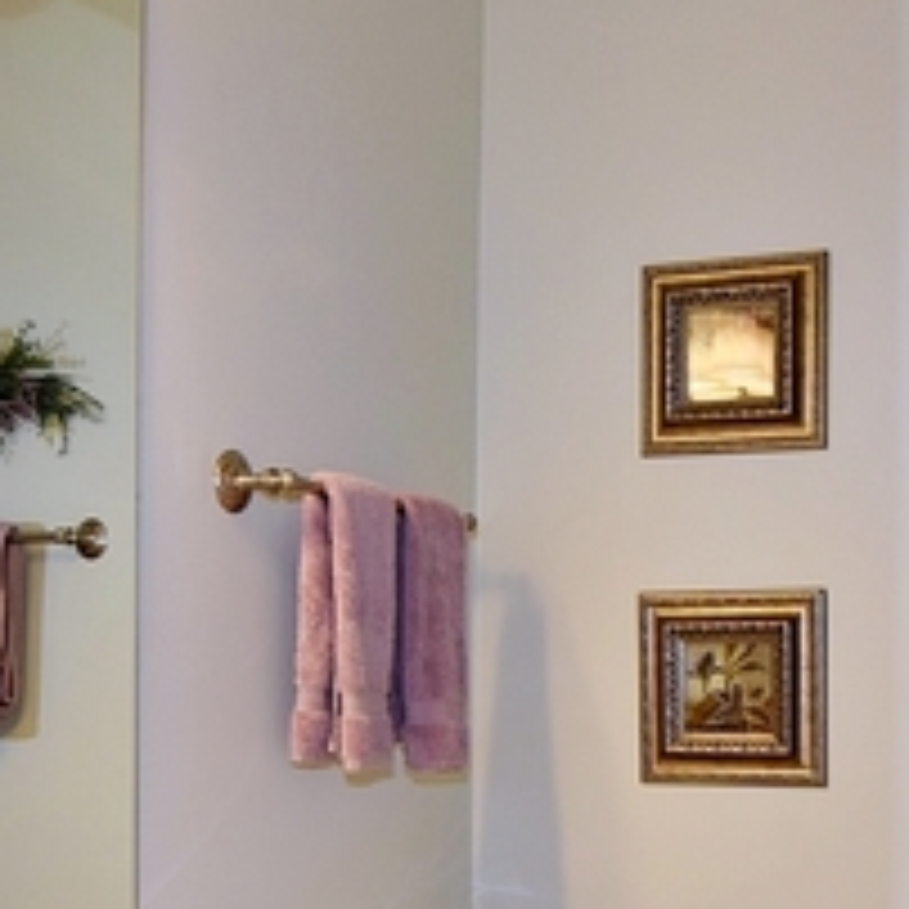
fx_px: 1317
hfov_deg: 37.2
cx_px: 680
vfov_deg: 37.3
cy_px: 659
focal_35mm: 44
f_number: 5.6
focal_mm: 11
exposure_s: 1/125
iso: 450
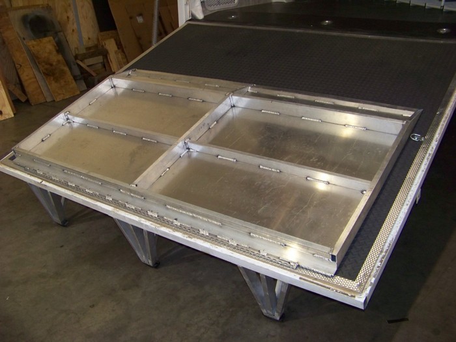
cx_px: 228
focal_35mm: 36
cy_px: 171
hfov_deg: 51.4
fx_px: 474
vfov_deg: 39.7
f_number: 2.8
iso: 200
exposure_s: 1/30
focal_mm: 5.85
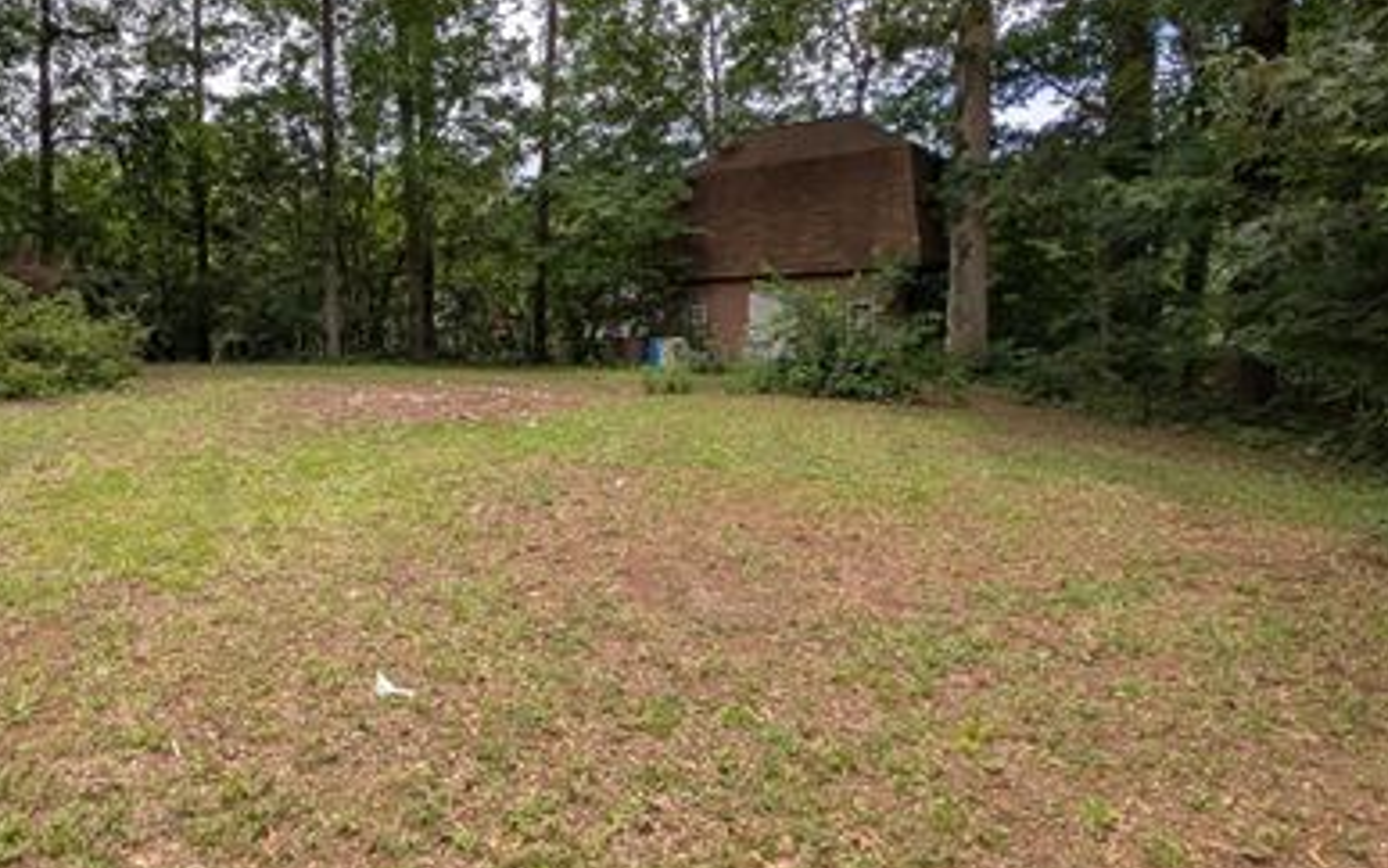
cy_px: 409
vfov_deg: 57.3
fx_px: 794
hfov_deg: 77.1
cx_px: 373
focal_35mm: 21
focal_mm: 2.02
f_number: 1.7
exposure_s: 1/1427
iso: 46
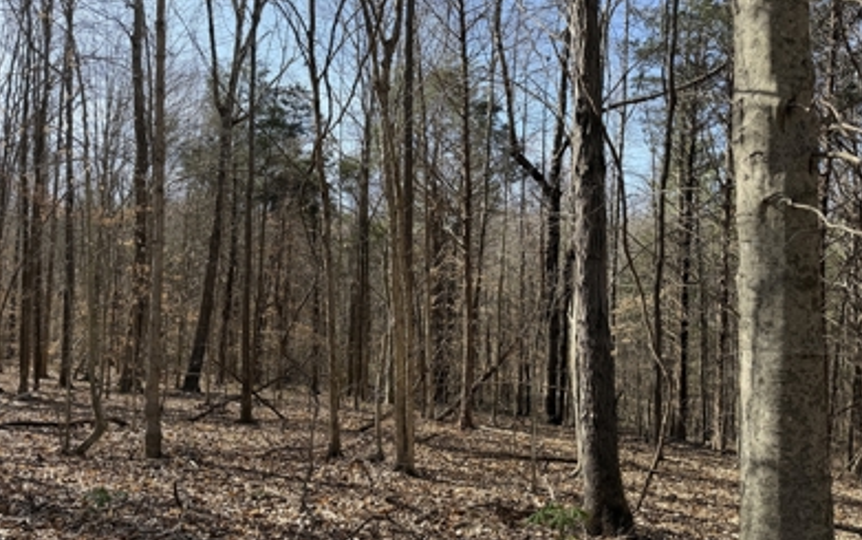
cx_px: 434
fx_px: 611
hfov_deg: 70.4
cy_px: 284
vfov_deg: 47.7
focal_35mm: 26
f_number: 1.78
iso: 80
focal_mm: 6.76
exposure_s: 1/1292
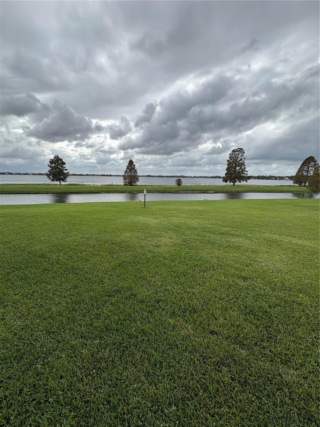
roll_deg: -1.0
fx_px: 173
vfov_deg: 102.1
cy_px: 214
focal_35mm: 14
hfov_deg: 85.7
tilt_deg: -10.5
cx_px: 160
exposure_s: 1/1748
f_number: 2.2
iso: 50
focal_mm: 2.22
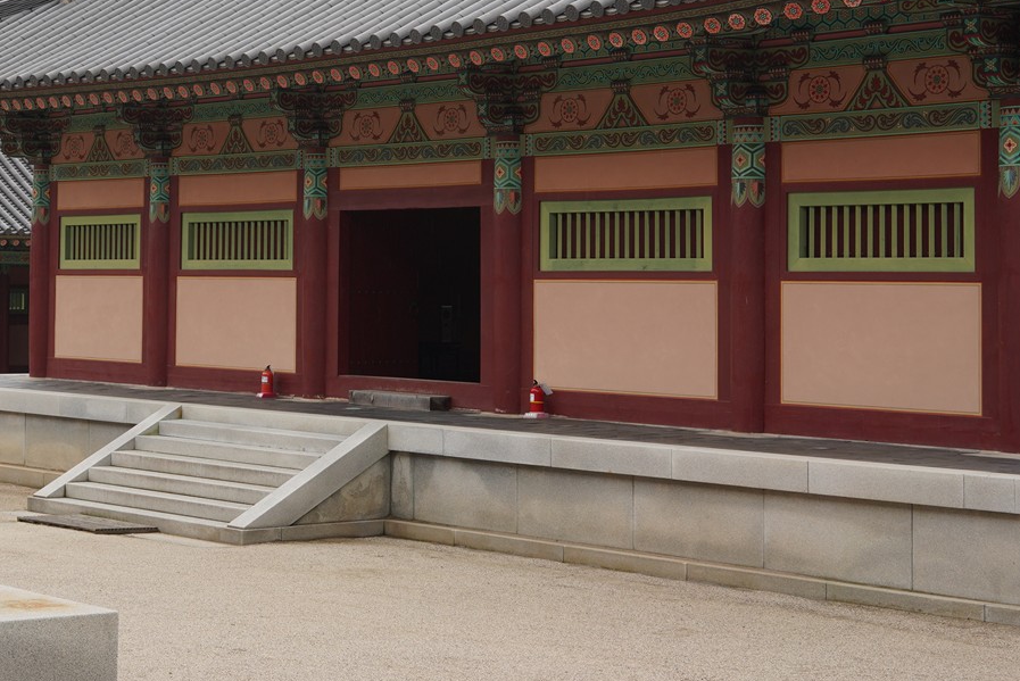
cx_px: 209
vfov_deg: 17.4
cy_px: 161
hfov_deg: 25.5
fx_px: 2211
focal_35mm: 78
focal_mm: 35
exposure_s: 1/80
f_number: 11
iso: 200
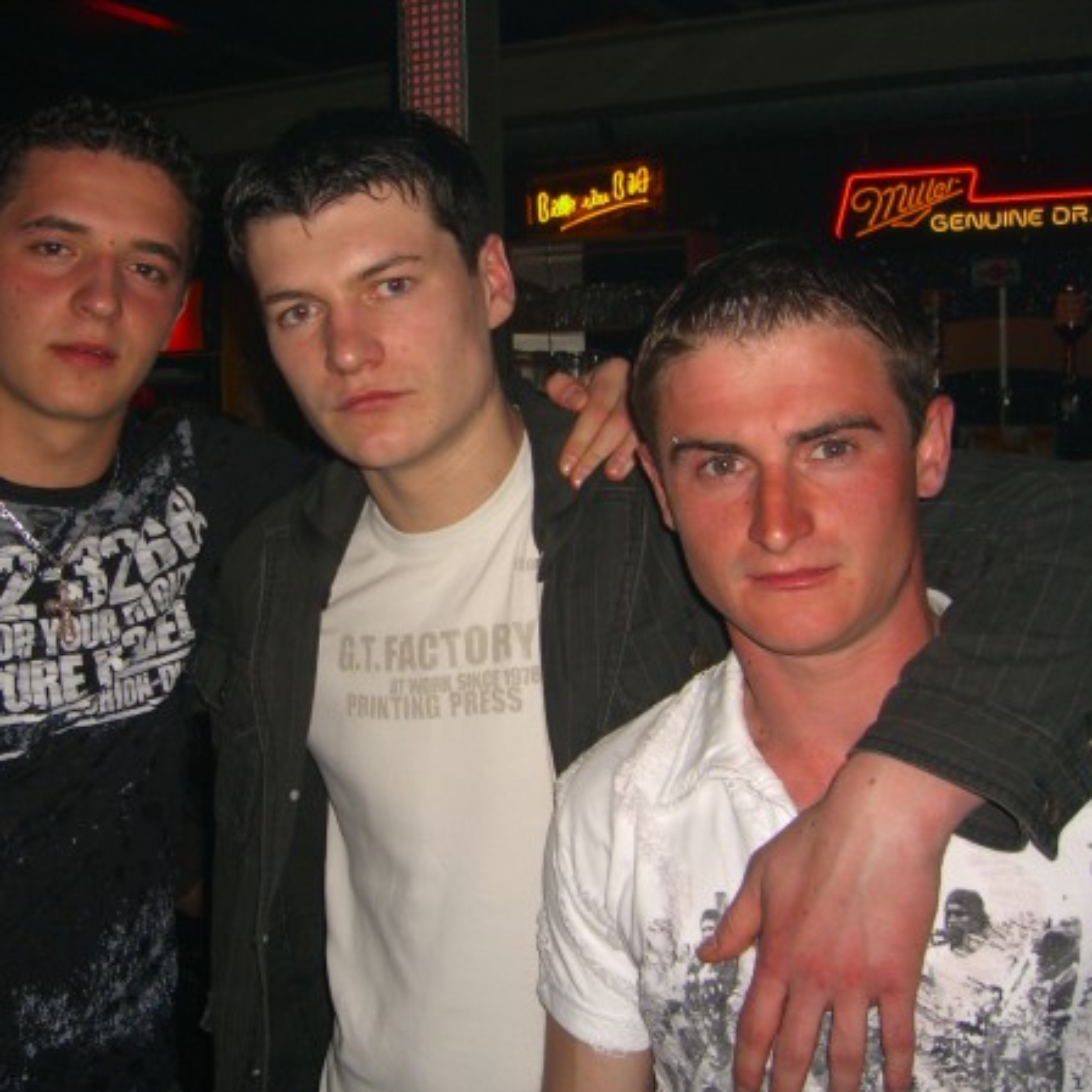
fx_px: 1606
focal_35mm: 45
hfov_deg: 37.3
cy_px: 546
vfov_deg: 37.6
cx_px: 400
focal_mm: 7.9
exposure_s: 1/60
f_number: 2.8
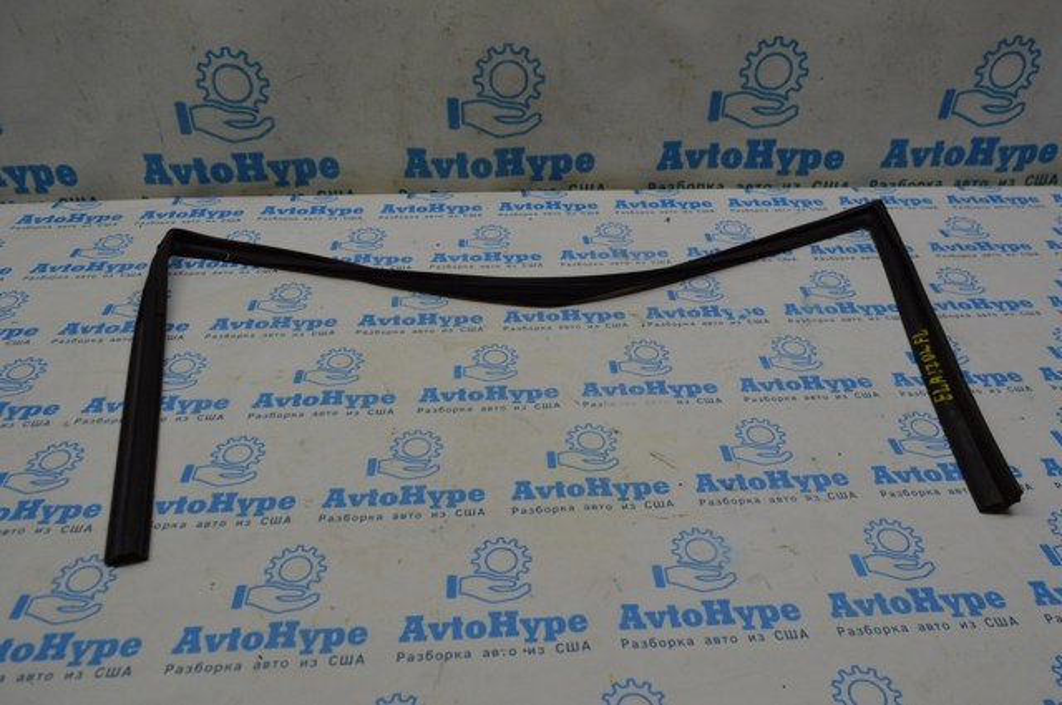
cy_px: 352
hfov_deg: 67.4
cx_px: 531
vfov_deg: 47.8
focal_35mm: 27
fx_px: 795
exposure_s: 1/80
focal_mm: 18
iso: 400
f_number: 8
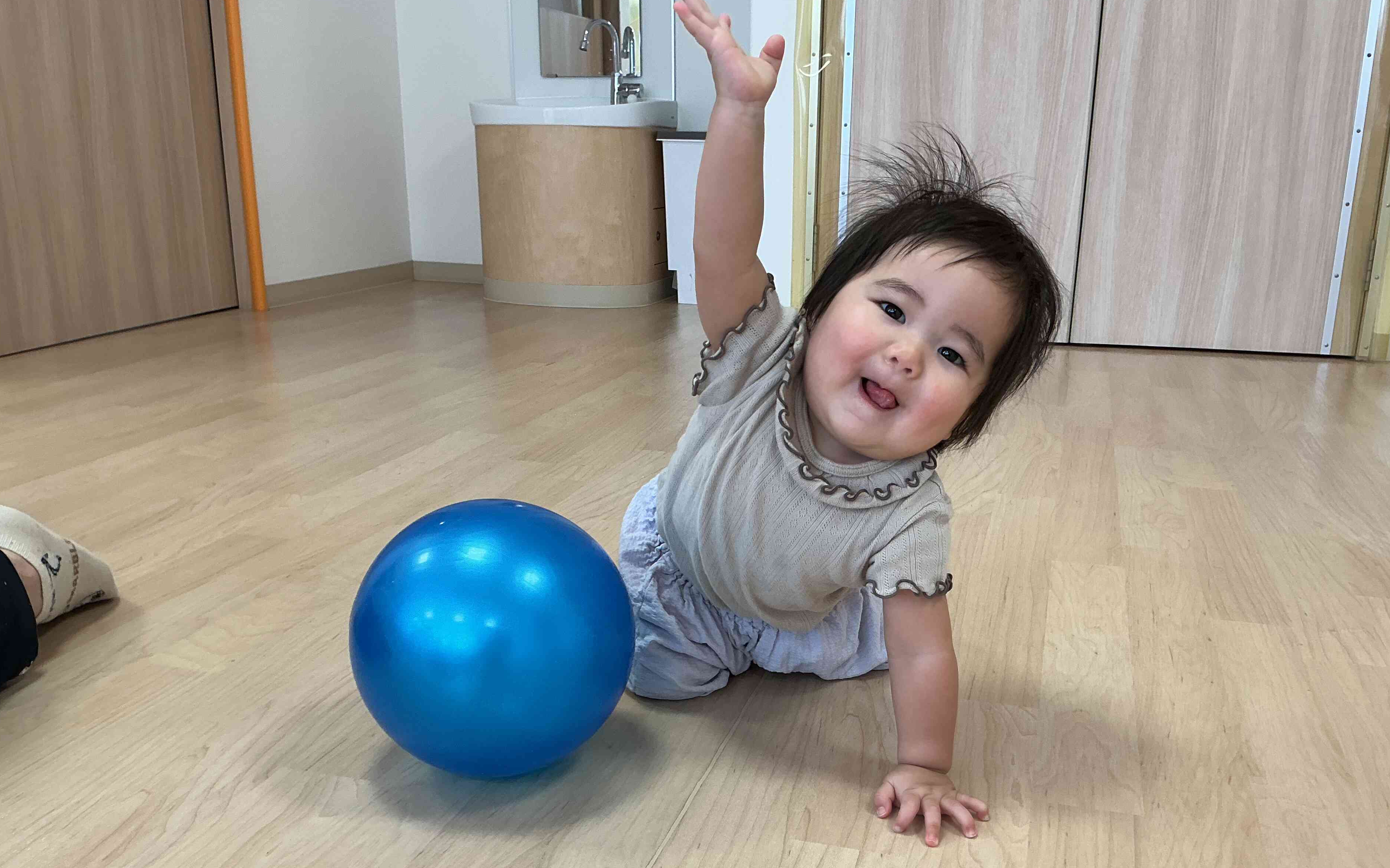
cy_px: 525
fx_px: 1250
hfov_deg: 58.1
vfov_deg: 38.1
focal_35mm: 33
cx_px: 741
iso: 32
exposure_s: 1/120
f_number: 1.8
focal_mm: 3
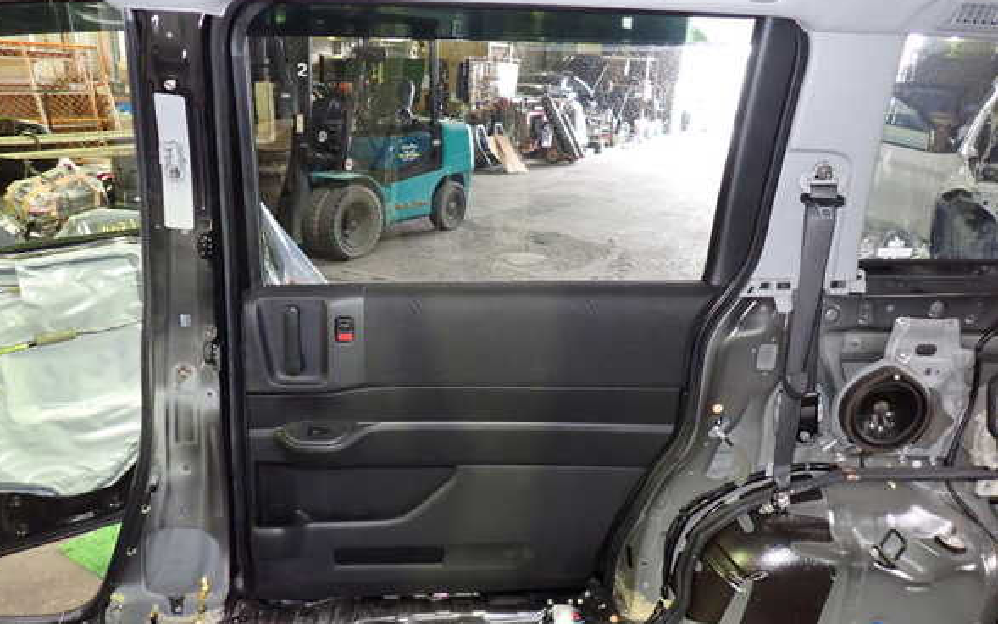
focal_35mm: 27
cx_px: 496
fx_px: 734
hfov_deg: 68.4
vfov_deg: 46.0
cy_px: 315
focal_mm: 4.5
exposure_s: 1/30
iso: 800
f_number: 2
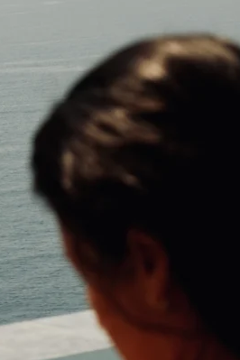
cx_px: -65
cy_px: 217
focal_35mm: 213
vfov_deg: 9.7
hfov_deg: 6.4
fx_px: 2130
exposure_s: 1/1000
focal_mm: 55
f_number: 6.4
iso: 320
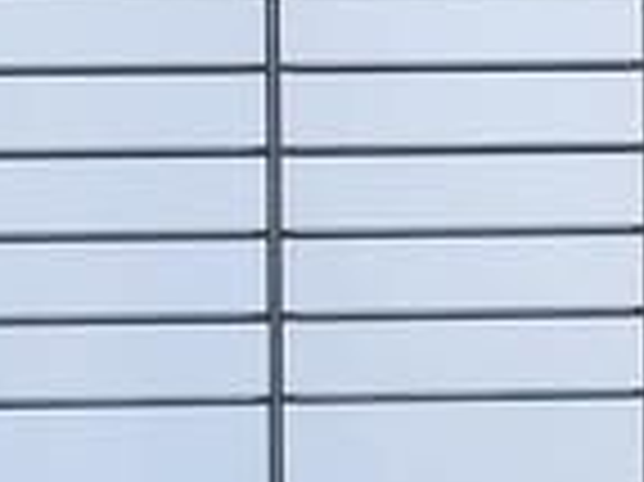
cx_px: 950
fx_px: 3495
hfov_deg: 10.2
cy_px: 14
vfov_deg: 7.9
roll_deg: +0.4
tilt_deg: -1.0
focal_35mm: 188
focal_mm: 3.99
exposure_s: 1/689
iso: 20
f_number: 1.8
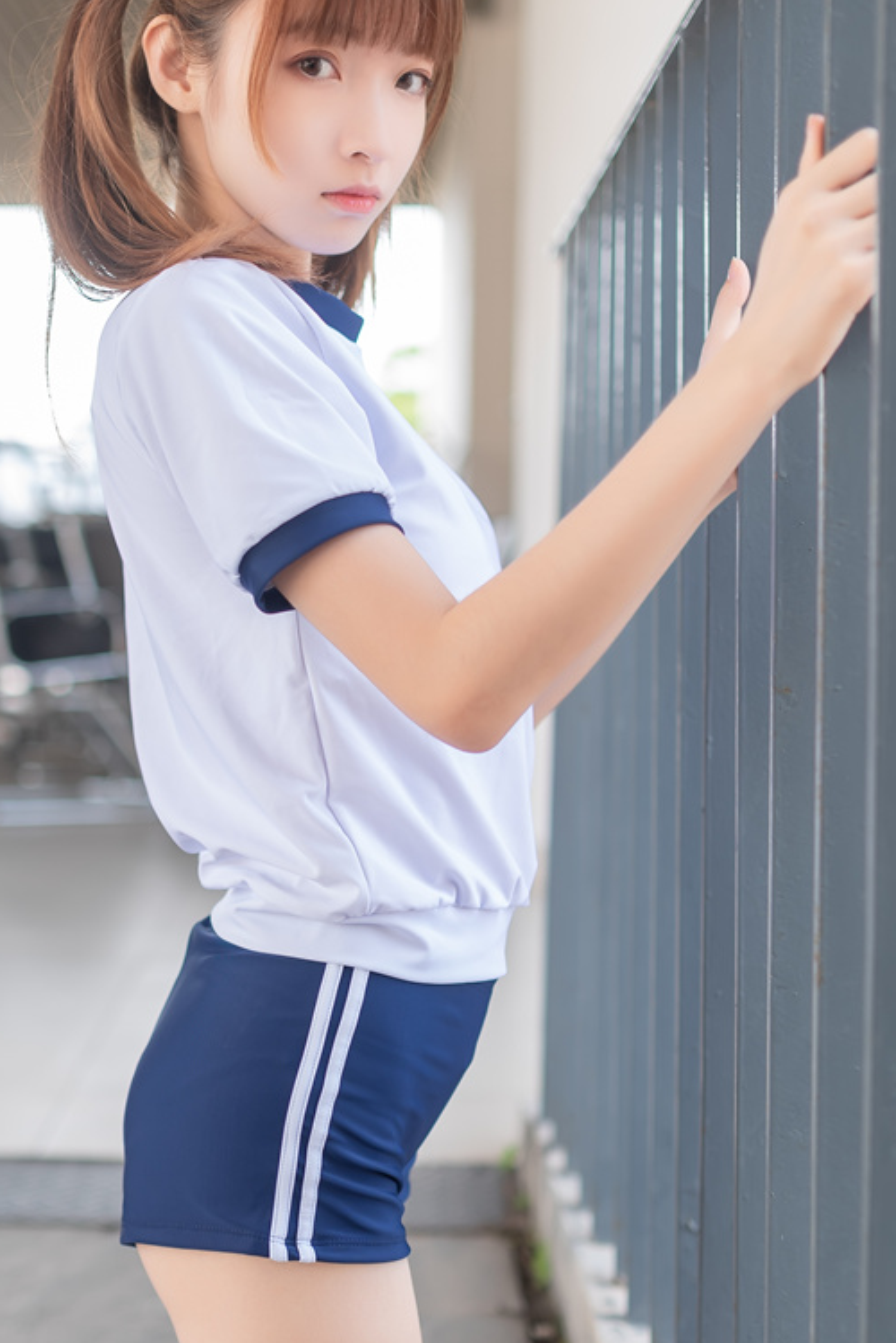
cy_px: 791
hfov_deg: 21.4
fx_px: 2350
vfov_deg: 31.8
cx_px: 251
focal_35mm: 63
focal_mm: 35
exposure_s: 1/400
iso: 100
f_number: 1.8
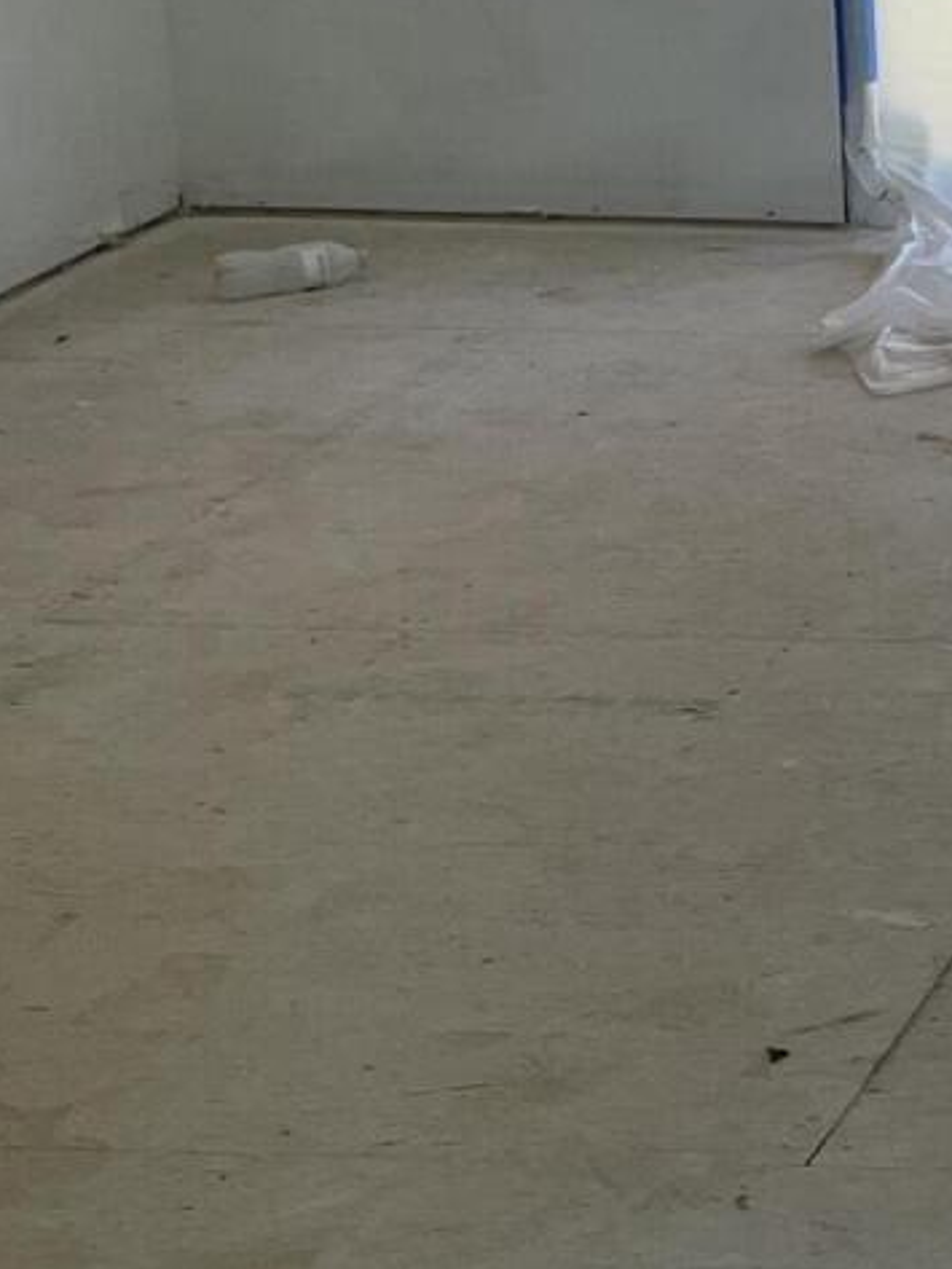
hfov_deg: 12.0
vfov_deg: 17.7
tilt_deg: -13.5
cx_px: 1915
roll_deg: -1.2
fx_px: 4032
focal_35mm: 110
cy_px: 201
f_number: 1.6
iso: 32
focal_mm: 4.2
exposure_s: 1/121
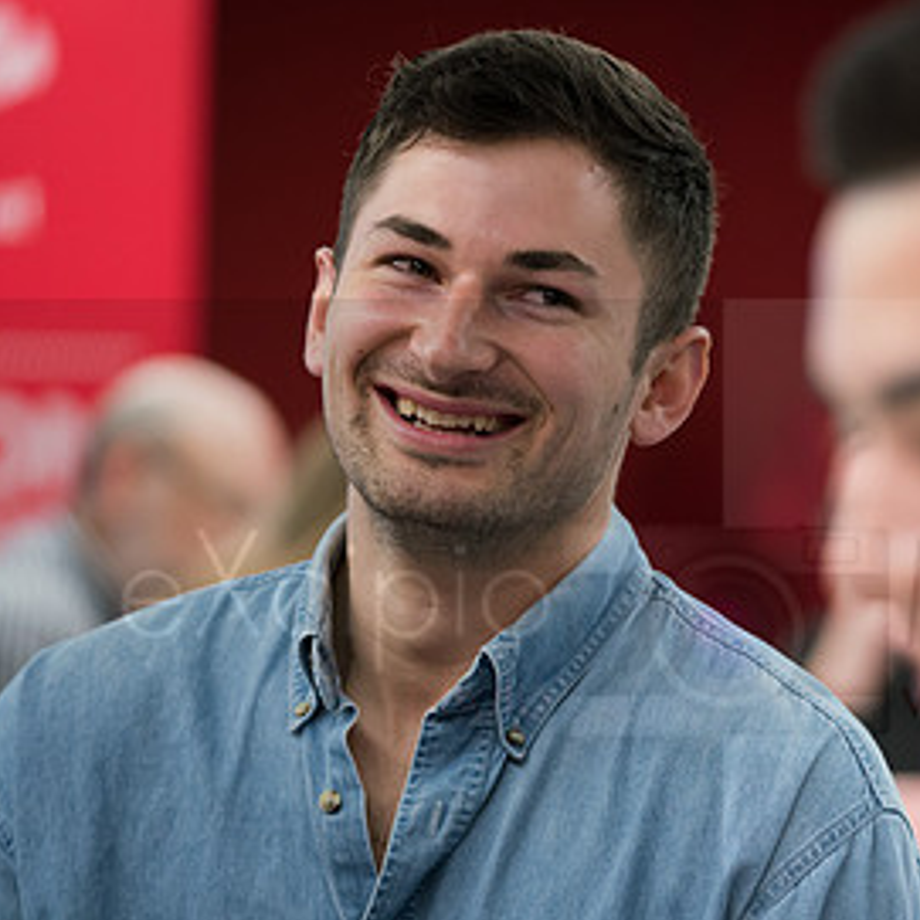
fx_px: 6705
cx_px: 784
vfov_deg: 7.8
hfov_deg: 7.8
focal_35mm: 223
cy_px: 634
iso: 1250
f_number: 2.8
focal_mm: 116
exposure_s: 1/125
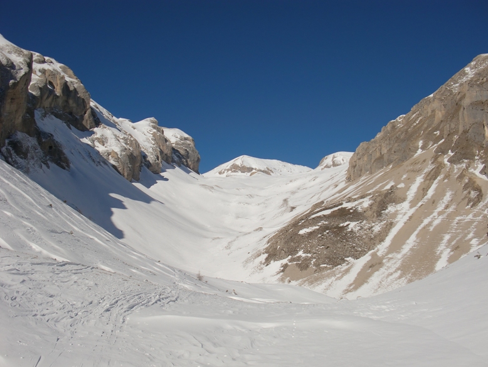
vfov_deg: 38.7
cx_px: 250
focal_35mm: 37
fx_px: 522
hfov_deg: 50.1
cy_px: 185
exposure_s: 1/500
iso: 64
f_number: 7.9
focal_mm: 6.3
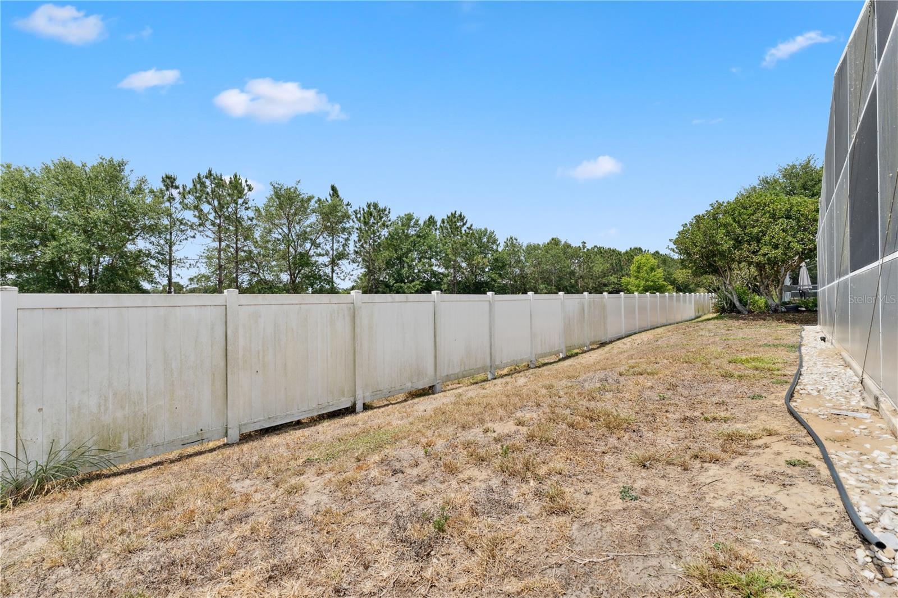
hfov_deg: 104.3
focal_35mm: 14
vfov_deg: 81.2
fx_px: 349
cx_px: 449
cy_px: 299
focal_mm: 14
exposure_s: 1/800
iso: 400
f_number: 8
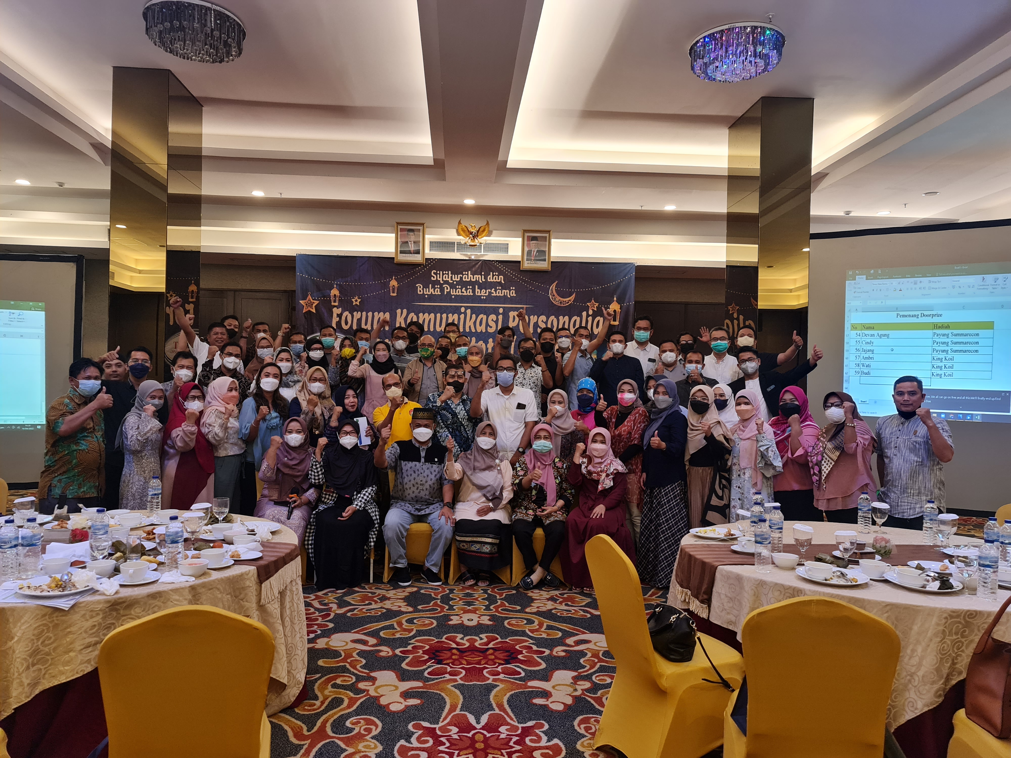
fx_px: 730
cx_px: 506
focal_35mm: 25
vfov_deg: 54.9
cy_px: 379
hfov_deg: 69.4
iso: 250
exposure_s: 1/50
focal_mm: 7
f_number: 1.8
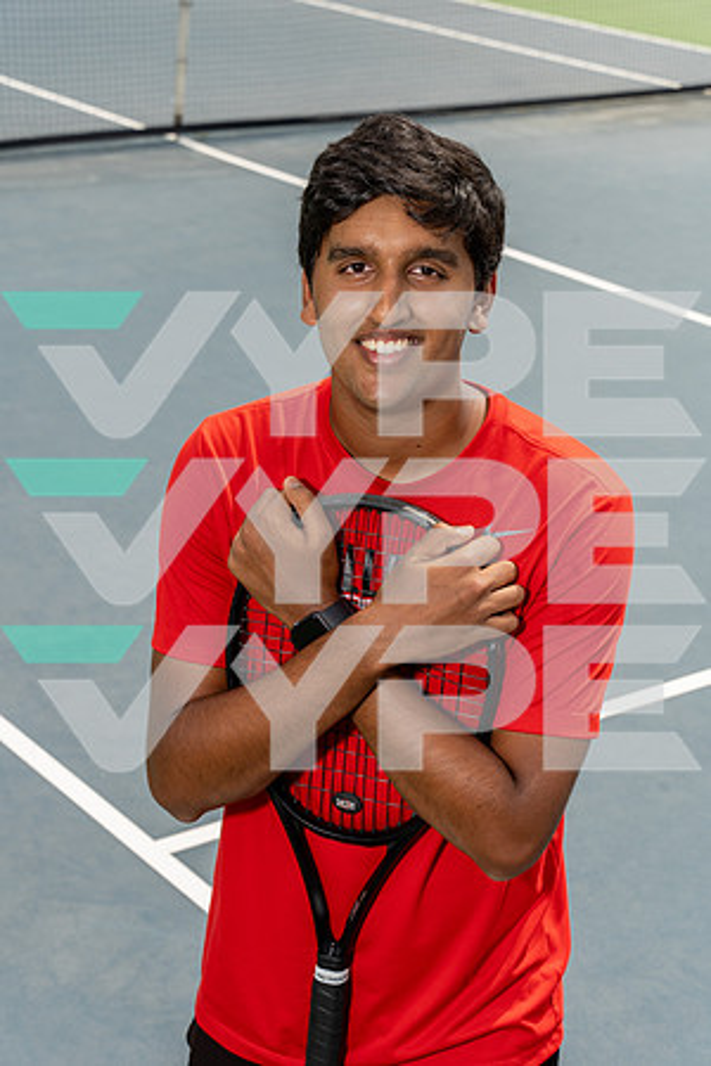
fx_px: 2074
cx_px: 356
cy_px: 533
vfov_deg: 28.8
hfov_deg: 19.5
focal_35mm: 70
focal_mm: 70
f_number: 8
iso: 100
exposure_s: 1/250
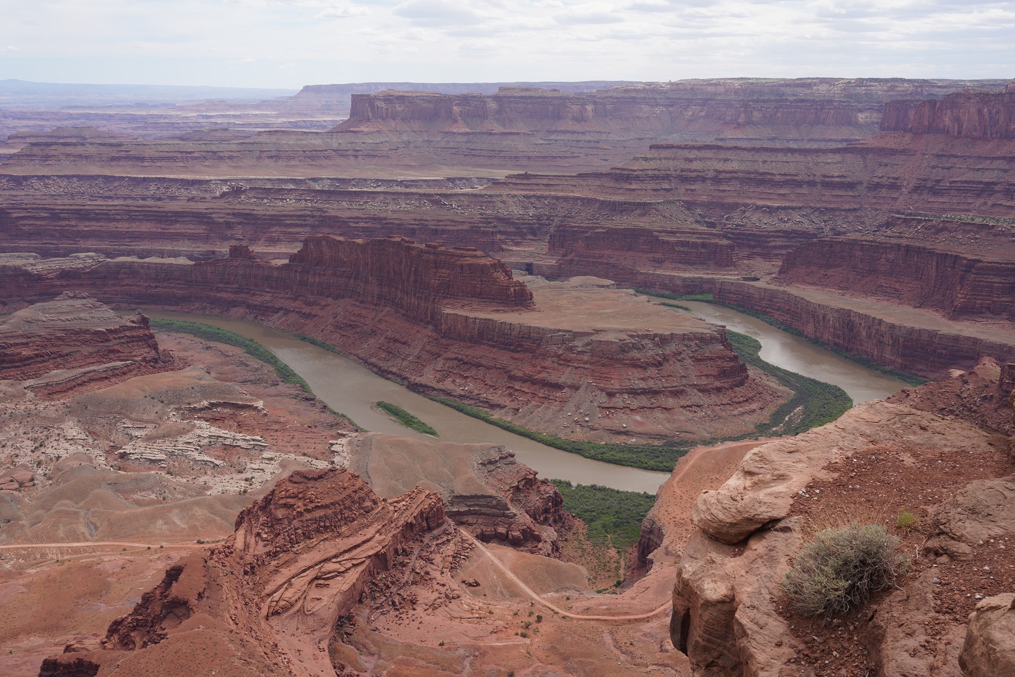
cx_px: 508
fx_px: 1071
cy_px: 338
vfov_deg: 35.1
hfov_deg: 50.7
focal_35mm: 38
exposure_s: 1/100
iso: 100
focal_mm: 38
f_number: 13
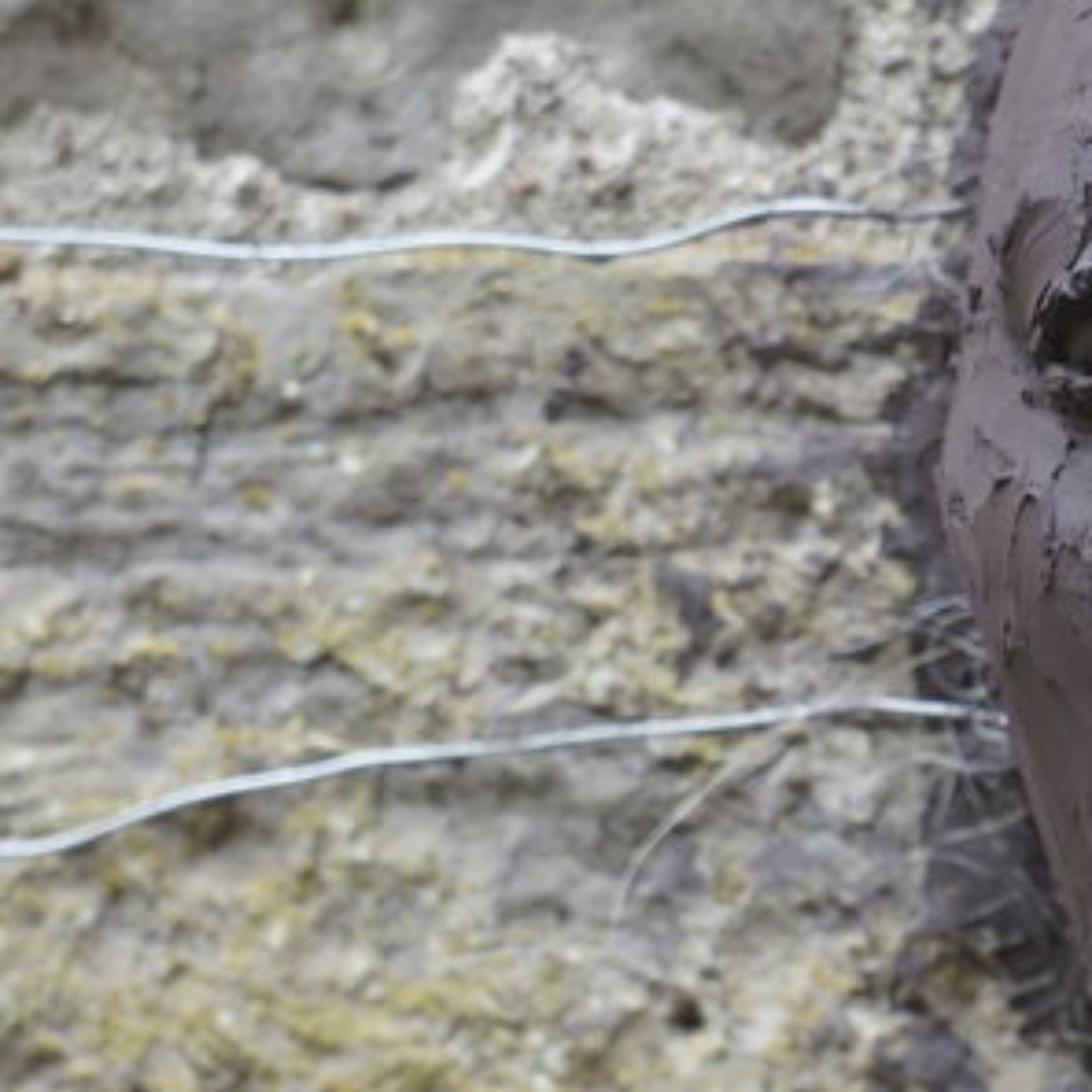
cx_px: 1387
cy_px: 587
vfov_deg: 7.3
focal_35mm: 241
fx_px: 8601
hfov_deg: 7.2
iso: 400
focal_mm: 70
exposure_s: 1/160
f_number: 5.6
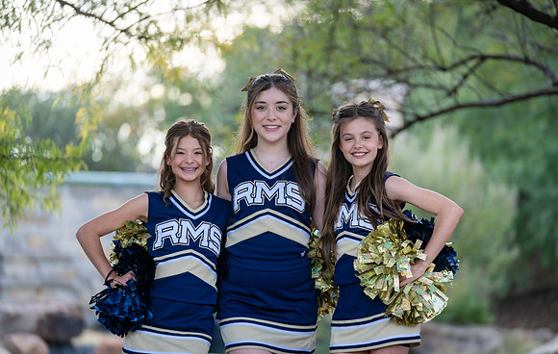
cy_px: 191
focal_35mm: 138
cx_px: 287
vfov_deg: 9.6
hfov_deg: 15.1
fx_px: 2105
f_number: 2.8
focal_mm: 132
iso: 320
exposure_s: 1/320
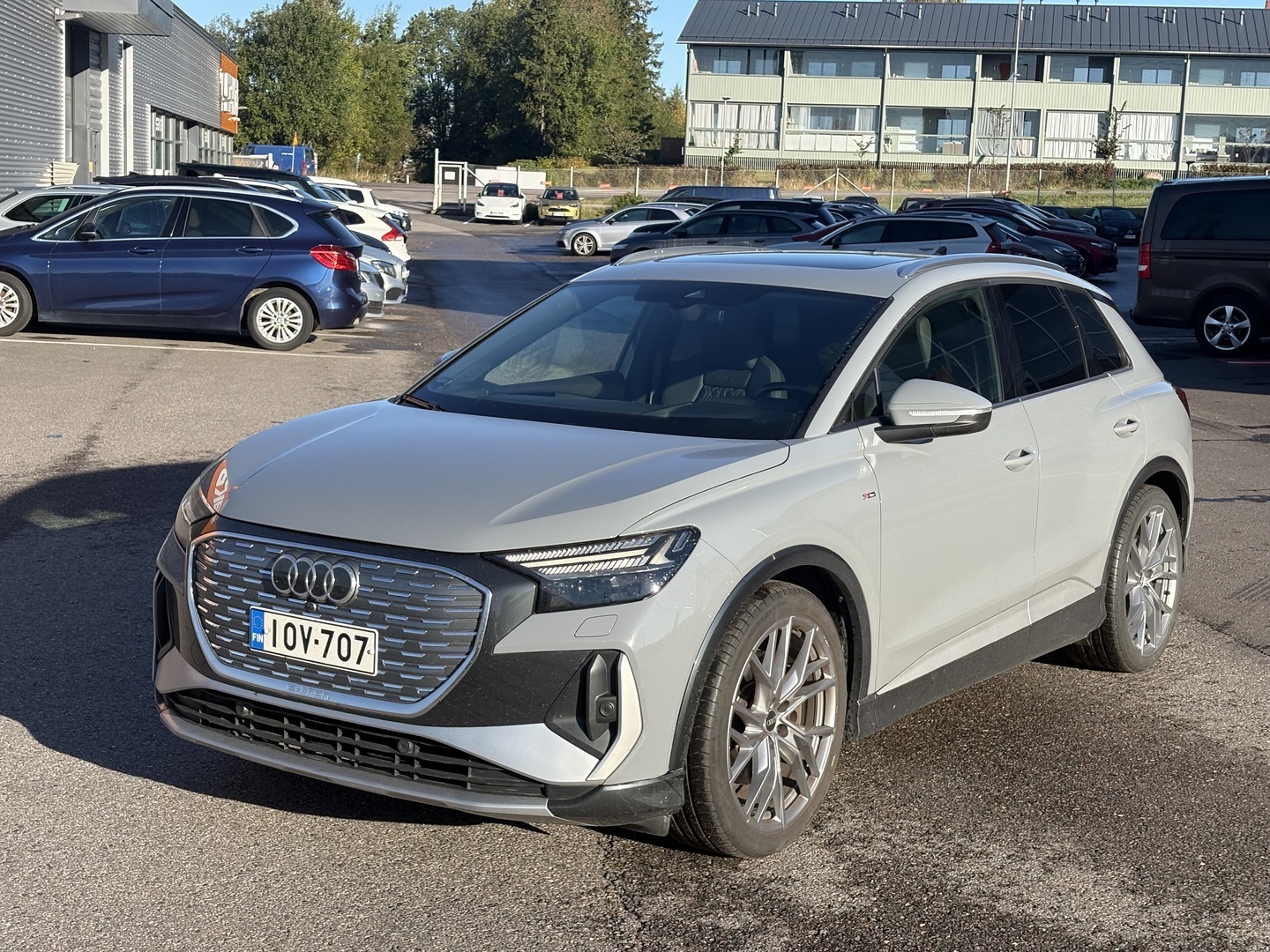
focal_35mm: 52
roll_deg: -2.9
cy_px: 476
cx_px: 635
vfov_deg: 28.0
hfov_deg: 36.8
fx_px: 1908
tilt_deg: -5.1
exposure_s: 1/1590
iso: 32
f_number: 1.6
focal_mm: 5.96
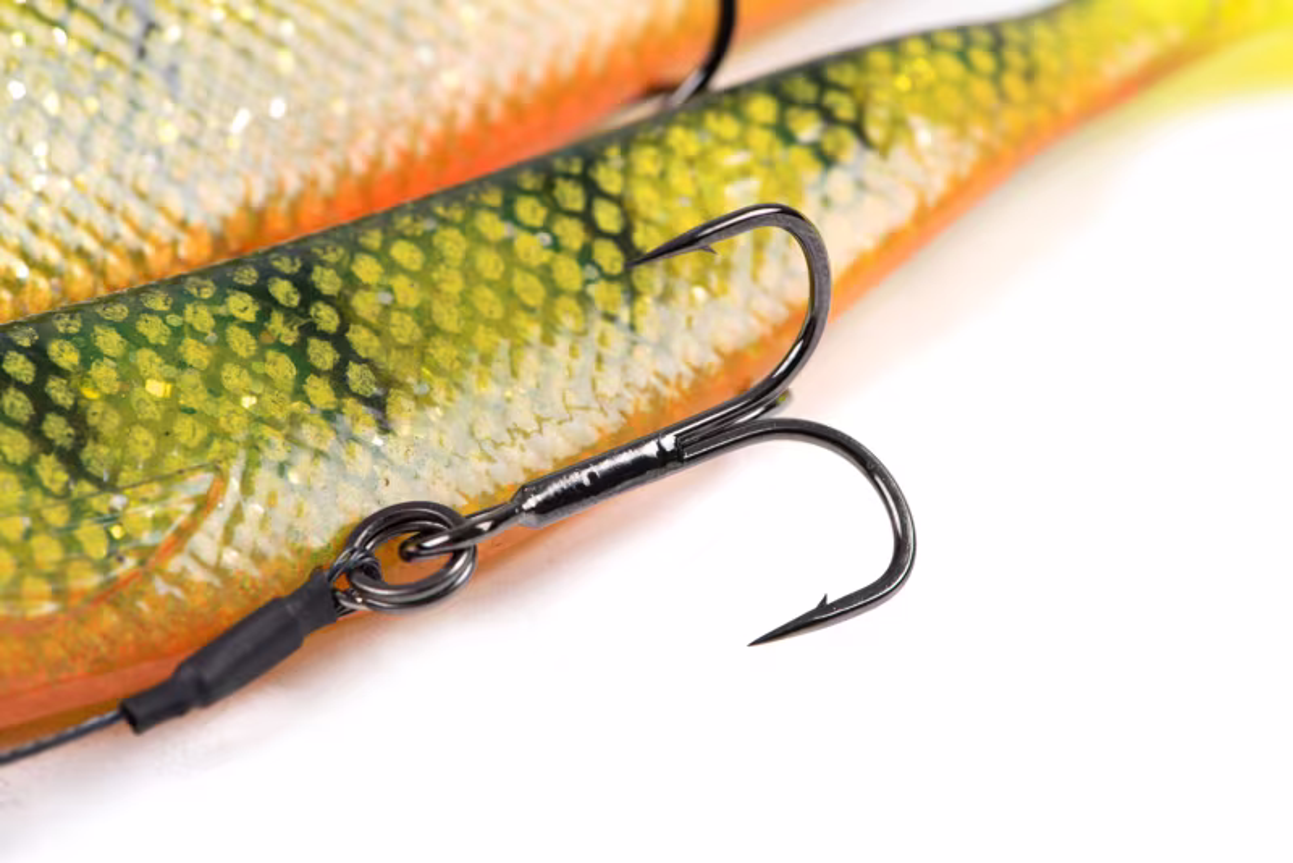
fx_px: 3772
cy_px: 432
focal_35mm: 105
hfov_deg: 19.4
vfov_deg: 13.1
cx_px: 646
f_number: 22
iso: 100
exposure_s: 1/160
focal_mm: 105
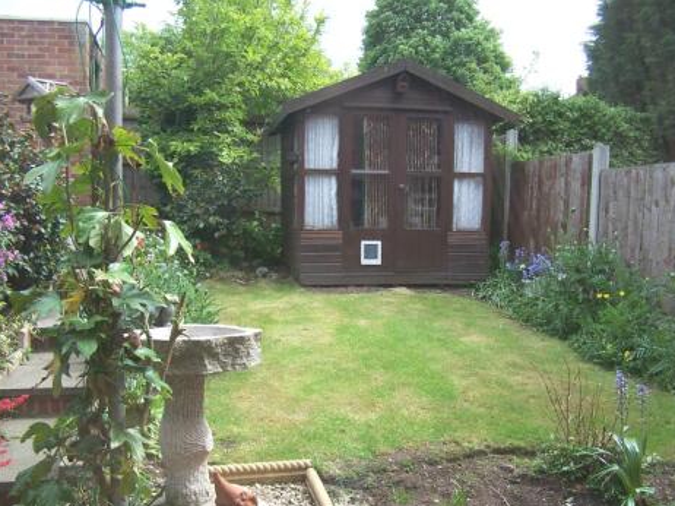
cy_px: 293
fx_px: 935
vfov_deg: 30.2
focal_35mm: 48
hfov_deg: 39.7
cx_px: 341
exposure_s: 1/350
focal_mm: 6.3
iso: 80
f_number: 2.8
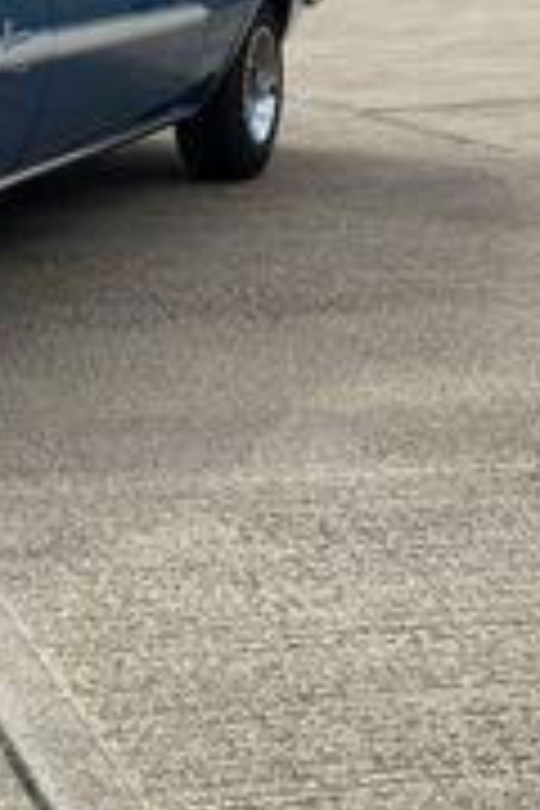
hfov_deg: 15.9
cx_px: -218
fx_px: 1800
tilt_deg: -2.8
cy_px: 36
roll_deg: +2.7
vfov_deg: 24.4
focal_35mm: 80
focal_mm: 4.25
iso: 32
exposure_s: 1/4444
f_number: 1.8
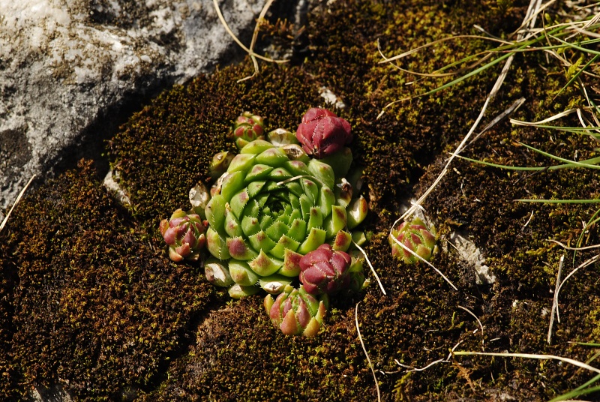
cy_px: 201
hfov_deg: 16.0
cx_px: 300
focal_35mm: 128
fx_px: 2128
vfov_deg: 10.8
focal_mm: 85
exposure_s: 1/100
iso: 100
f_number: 11
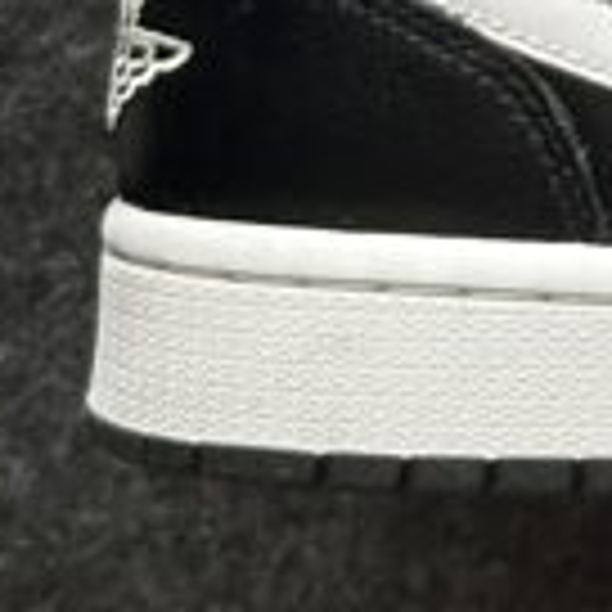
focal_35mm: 249
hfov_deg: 6.8
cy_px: -722
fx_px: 4981
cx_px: 1210
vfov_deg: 6.7
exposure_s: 1/34
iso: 320
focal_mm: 6.86
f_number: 1.78
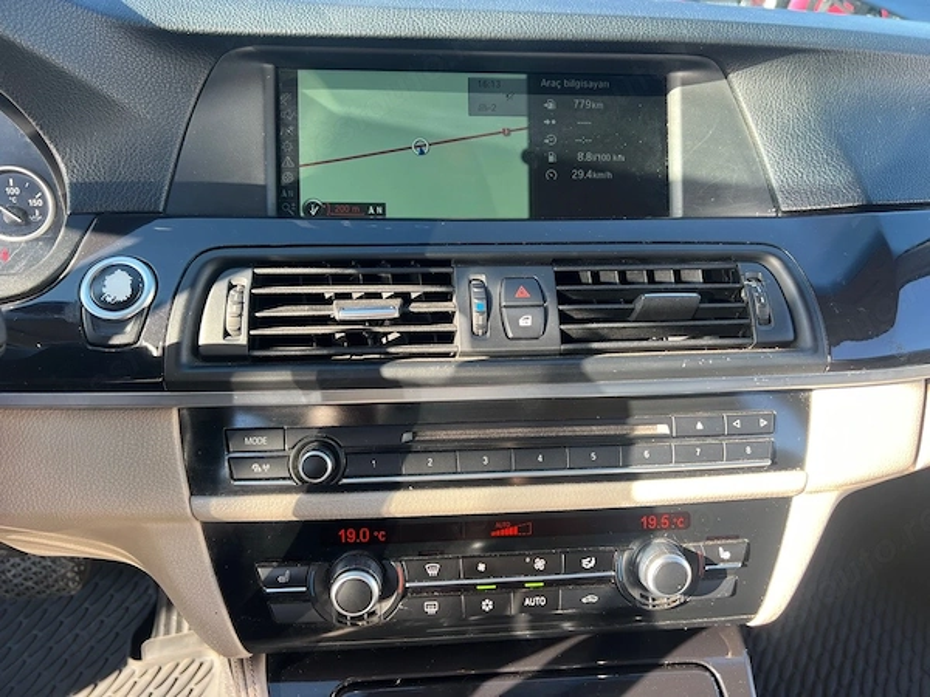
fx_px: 699
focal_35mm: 26
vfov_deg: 53.1
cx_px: 465
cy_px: 348
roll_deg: -1.7
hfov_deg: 67.3
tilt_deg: -25.6
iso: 32
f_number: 1.5
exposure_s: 1/146
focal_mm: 5.7
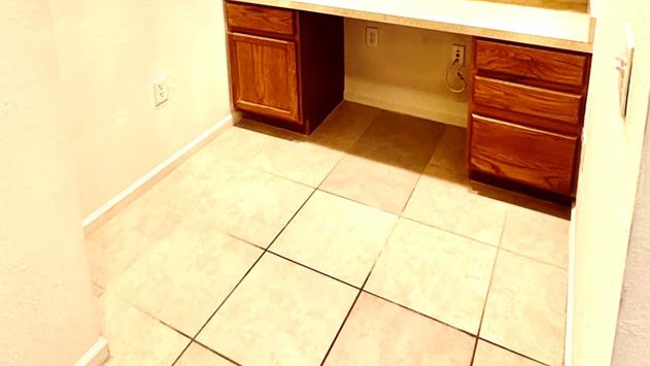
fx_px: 500
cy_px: -31
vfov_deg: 34.9
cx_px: 340
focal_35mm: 29
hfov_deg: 66.0
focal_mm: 2.22
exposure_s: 1/60
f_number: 2.2
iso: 250
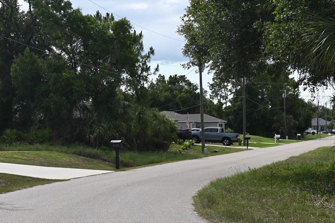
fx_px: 782
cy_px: 207
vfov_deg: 16.0
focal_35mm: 84
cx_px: 27
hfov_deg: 23.5
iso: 100
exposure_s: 1/400
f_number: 7.1
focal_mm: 27
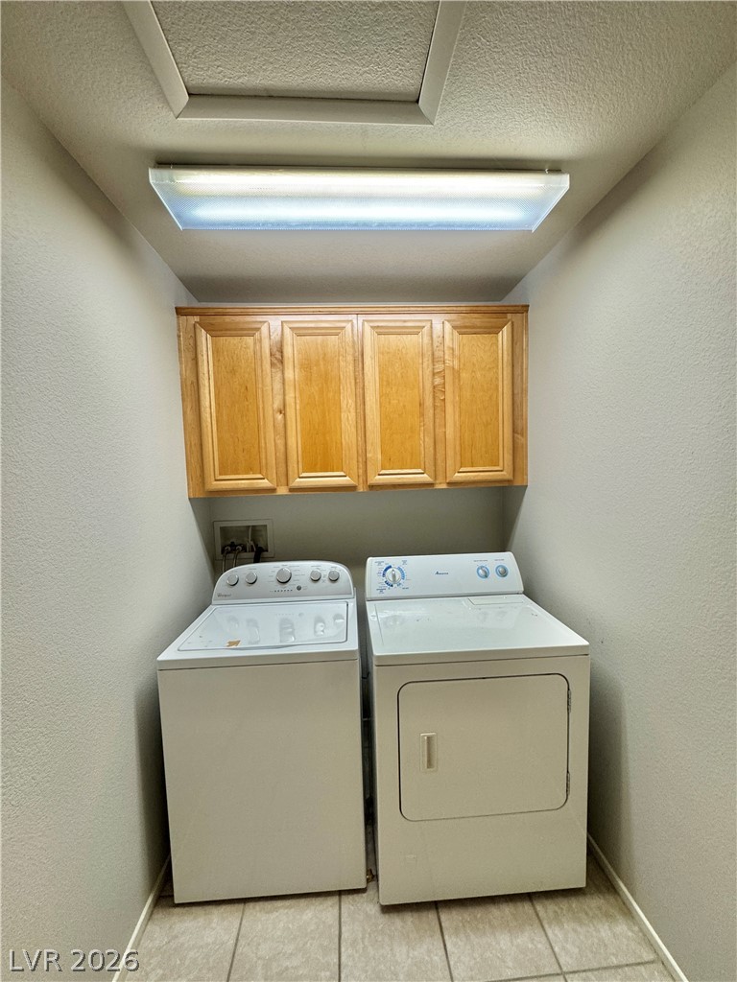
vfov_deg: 102.1
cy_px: 491
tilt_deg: -4.8
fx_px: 397
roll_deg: +2.4
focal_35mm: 14
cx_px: 368
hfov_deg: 85.7
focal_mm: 2.22
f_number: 2.2
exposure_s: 1/120
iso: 160
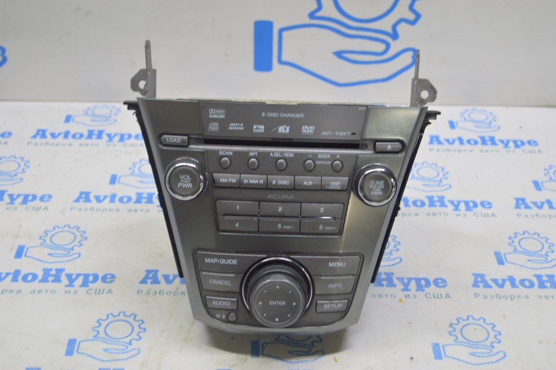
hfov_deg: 35.1
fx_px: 880
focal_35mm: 57
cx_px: 278
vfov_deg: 23.7
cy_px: 185
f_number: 5.6
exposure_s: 1/20
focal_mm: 38
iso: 400
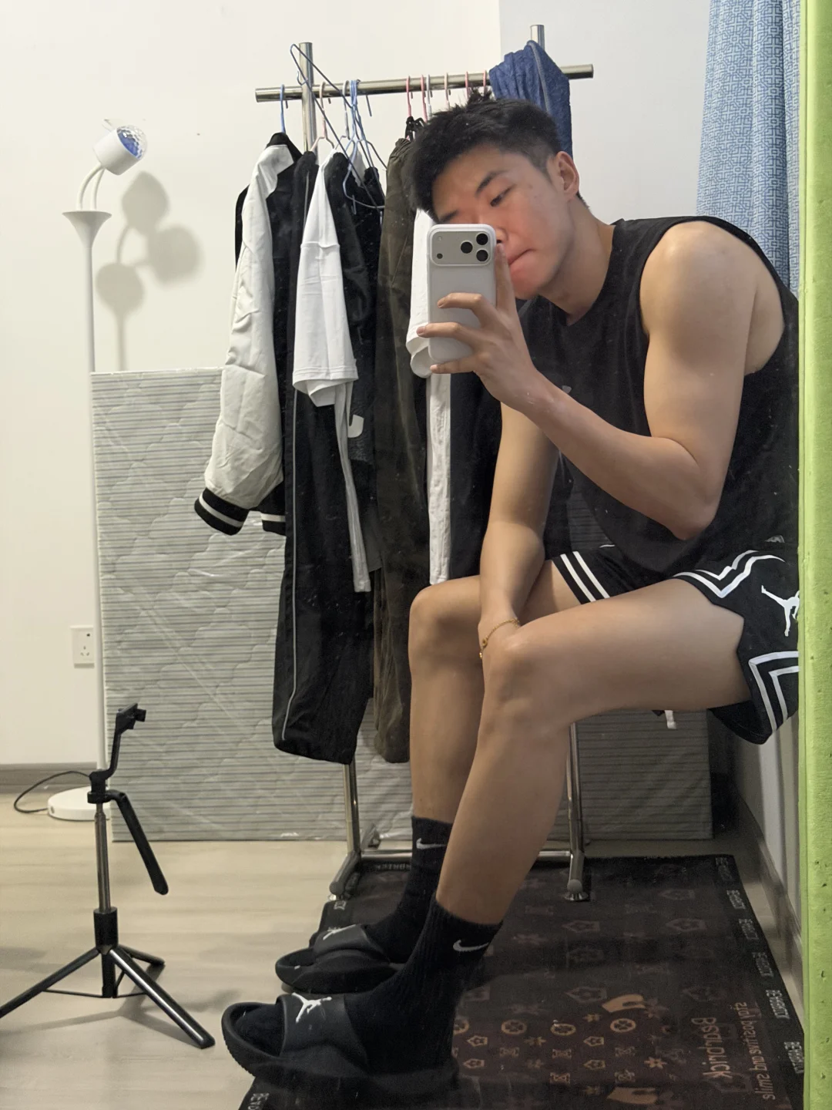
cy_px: 555
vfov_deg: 39.7
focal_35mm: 48
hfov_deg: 30.3
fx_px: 1538
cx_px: 416
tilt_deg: -16.7
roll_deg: +2.6
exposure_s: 1/22
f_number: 1.78
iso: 800
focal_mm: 6.76
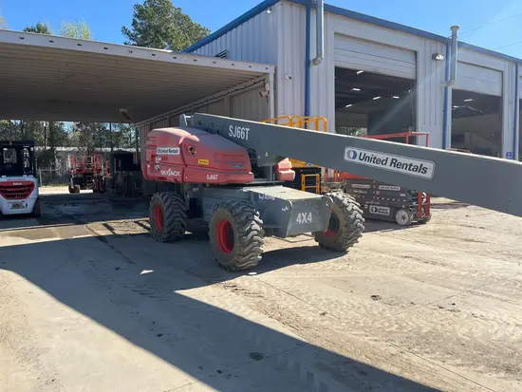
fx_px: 392
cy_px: 196
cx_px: 261
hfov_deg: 67.3
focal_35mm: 26
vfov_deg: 53.1
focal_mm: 5.1
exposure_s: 1/2101
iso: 50
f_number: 1.6
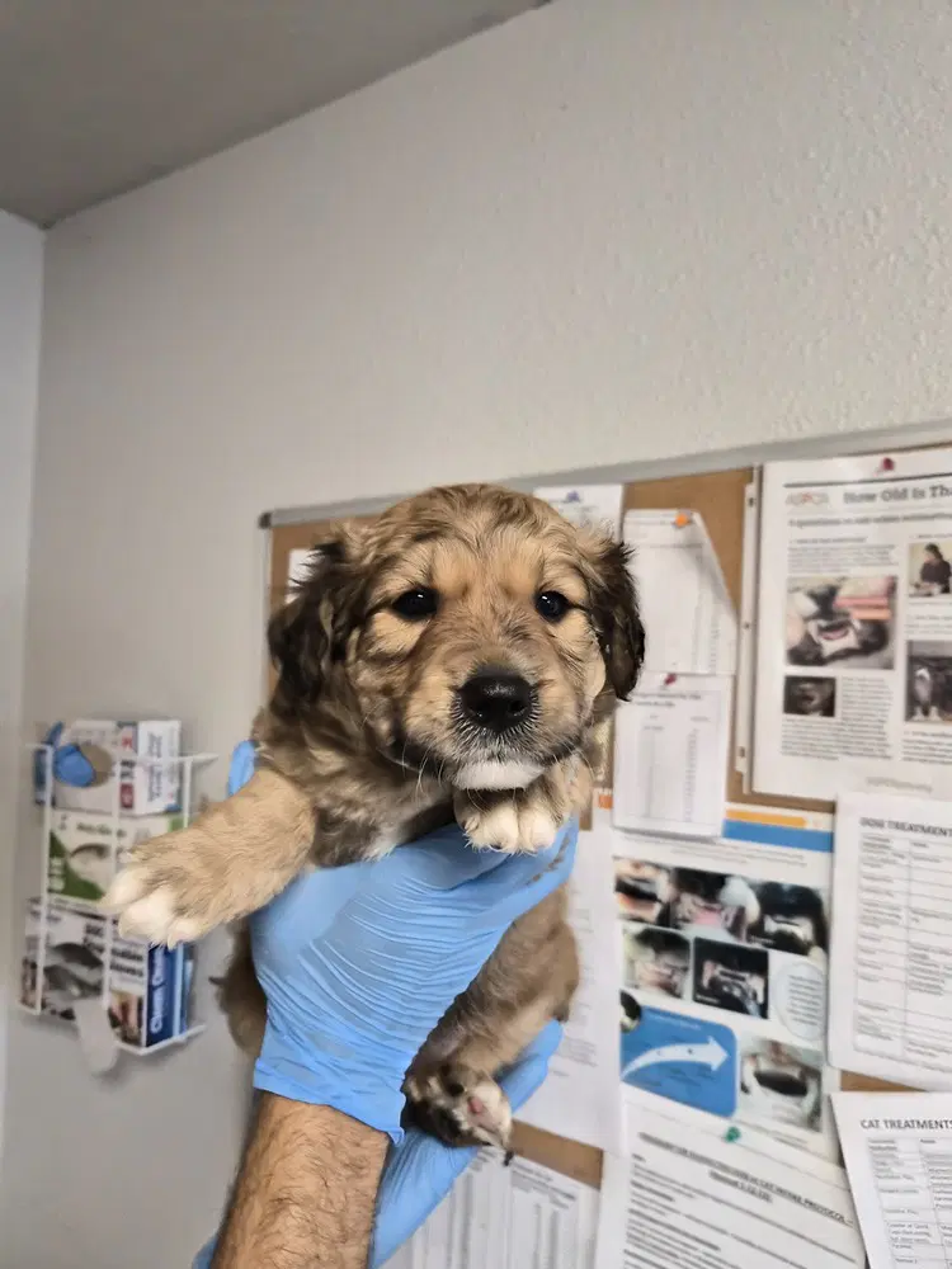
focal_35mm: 23
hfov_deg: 58.9
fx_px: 843
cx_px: 476
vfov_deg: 73.9
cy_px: 634
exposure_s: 1/120
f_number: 1.8
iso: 400
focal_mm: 5.4
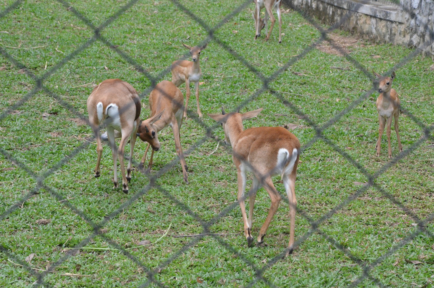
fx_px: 1624
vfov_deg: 10.1
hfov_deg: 15.2
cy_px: 144
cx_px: 217
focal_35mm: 135
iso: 4000
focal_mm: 90
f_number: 13
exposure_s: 1/1000
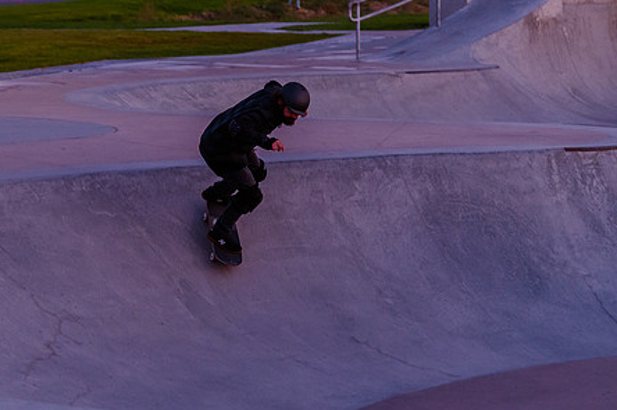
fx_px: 1832
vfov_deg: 12.8
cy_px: 214
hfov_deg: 19.1
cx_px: 286
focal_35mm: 107
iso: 2500
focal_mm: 70
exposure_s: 1/160
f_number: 4
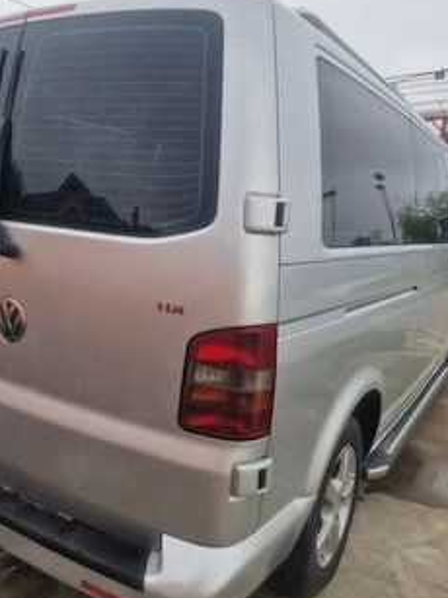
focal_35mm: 30
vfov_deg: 60.0
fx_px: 518
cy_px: 300
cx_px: 164
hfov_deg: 46.3
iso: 50
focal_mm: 6.4
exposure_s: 1/256
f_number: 1.8
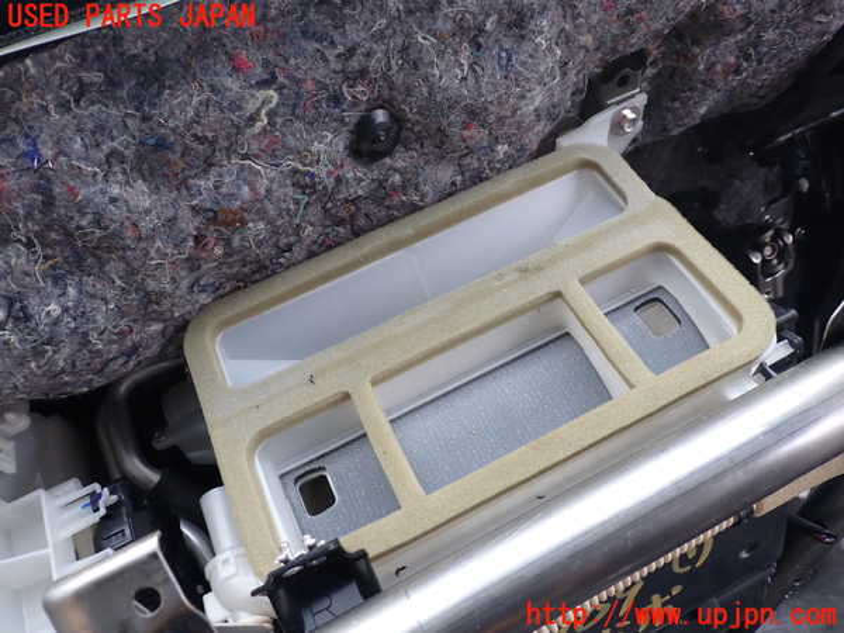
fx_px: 610
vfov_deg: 54.9
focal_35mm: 25
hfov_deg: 69.4
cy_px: 316
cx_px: 422
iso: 100
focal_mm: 4.5
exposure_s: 1/100
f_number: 2.8
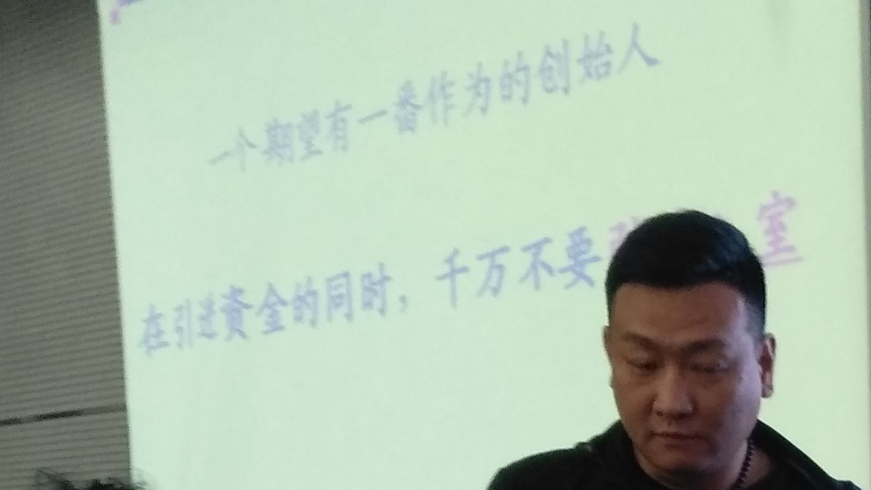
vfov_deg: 13.5
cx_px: 995
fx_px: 1894
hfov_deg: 24.0
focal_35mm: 82
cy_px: 827
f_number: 2.2
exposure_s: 1/33
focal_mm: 3.82
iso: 400
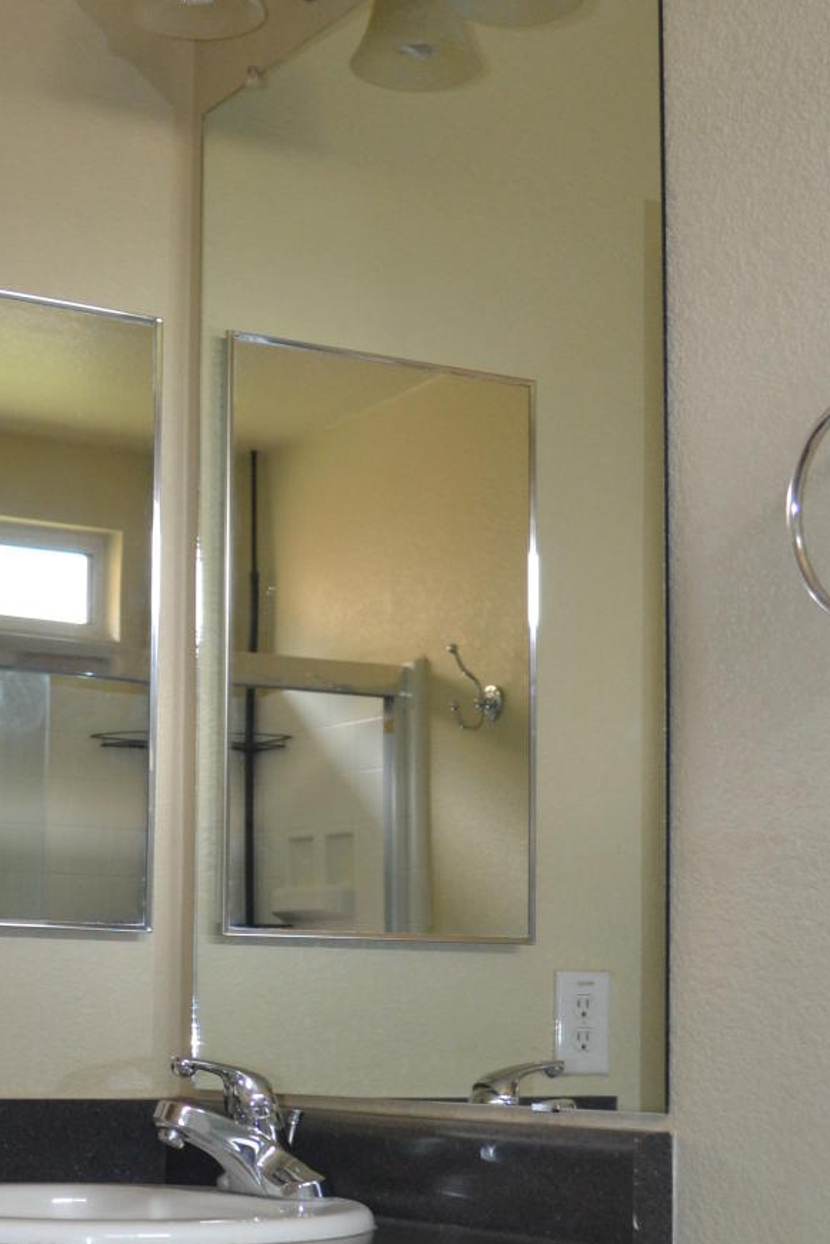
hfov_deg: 21.5
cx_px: 101
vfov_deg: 31.9
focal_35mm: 62
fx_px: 2143
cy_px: 888
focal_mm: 18
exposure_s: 1/60
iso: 640
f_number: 3.5
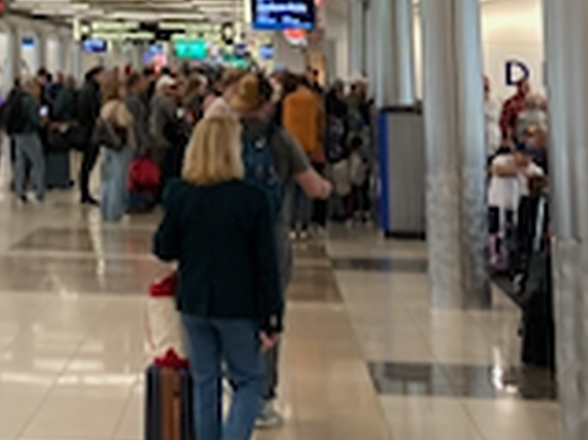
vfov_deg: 12.0
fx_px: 1918
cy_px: -370
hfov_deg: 17.1
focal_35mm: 113
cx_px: 26
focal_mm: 3.99
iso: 100
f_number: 1.8
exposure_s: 1/48
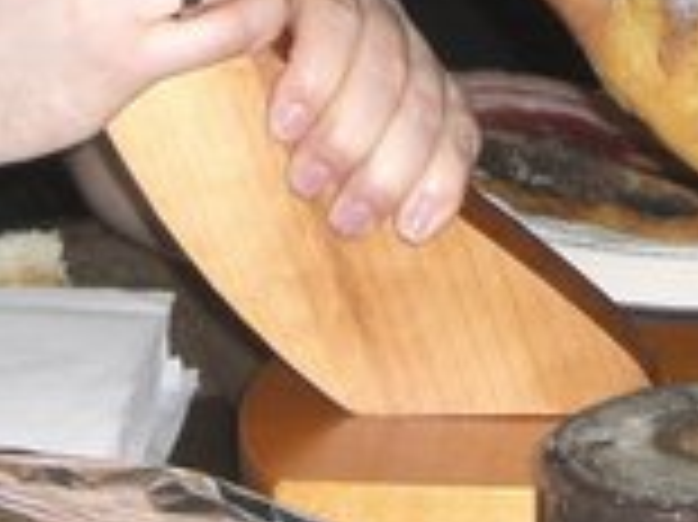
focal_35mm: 147
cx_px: 477
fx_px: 2962
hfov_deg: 13.4
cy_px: -320
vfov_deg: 9.7
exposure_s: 1/60
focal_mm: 6.2
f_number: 2.7
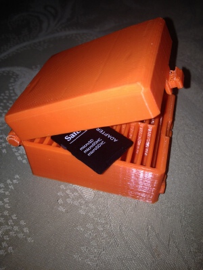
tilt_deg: -45.9
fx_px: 274
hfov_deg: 40.7
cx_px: 102
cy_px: 135
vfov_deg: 52.6
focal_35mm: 35
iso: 50
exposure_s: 1/116
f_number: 2.4
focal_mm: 4.28
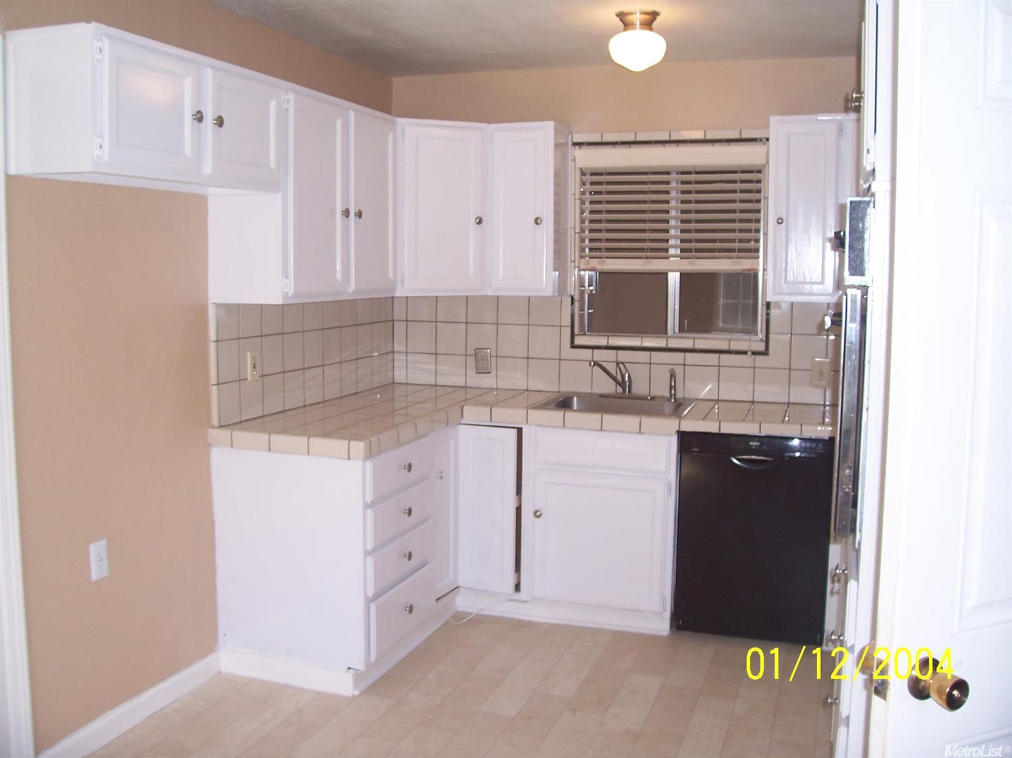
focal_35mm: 34
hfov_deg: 54.0
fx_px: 994
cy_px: 379
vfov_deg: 41.8
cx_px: 506
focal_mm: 5.6
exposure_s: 1/60
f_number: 2.7
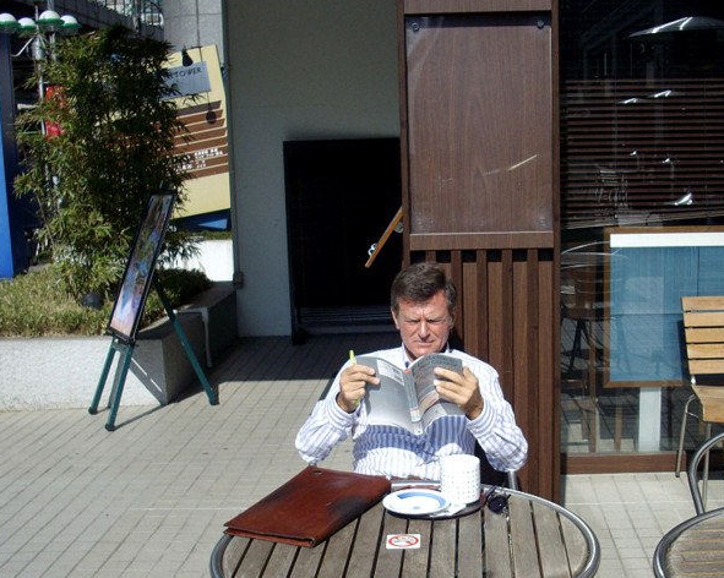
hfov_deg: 35.9
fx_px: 1114
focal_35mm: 52
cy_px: 353
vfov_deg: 29.0
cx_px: 417
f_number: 5.6
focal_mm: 6.2
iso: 80
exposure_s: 1/320
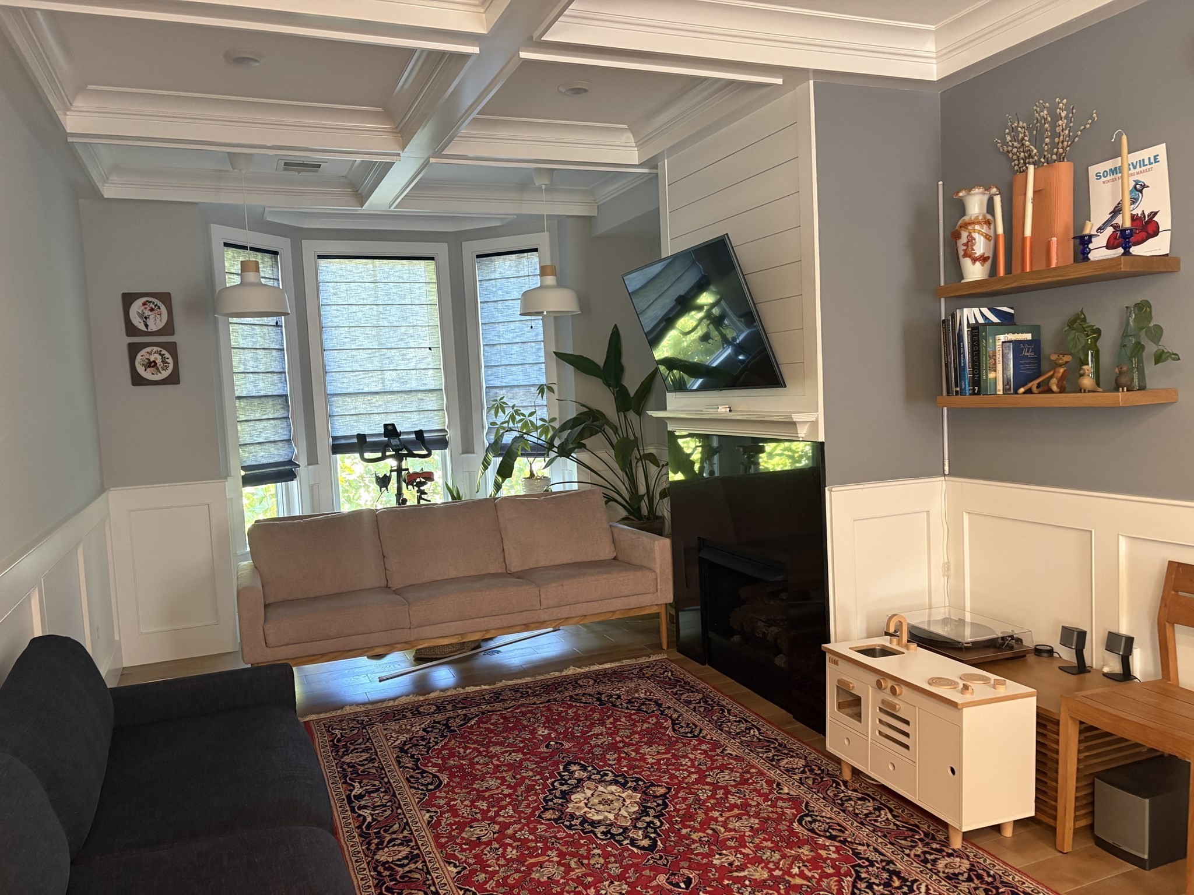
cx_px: 597
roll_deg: +3.0
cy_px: 448
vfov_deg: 53.1
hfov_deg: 67.3
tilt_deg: -5.0
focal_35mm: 26
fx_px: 897
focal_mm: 5.96
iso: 400
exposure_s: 1/60
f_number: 1.6
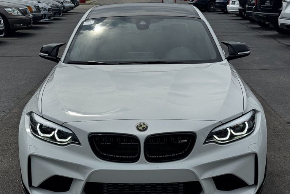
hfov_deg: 30.1
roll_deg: +0.5
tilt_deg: -14.2
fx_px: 540
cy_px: 118
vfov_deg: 20.3
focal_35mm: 67
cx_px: 139
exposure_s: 1/7937
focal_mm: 6.76
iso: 64
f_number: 1.78
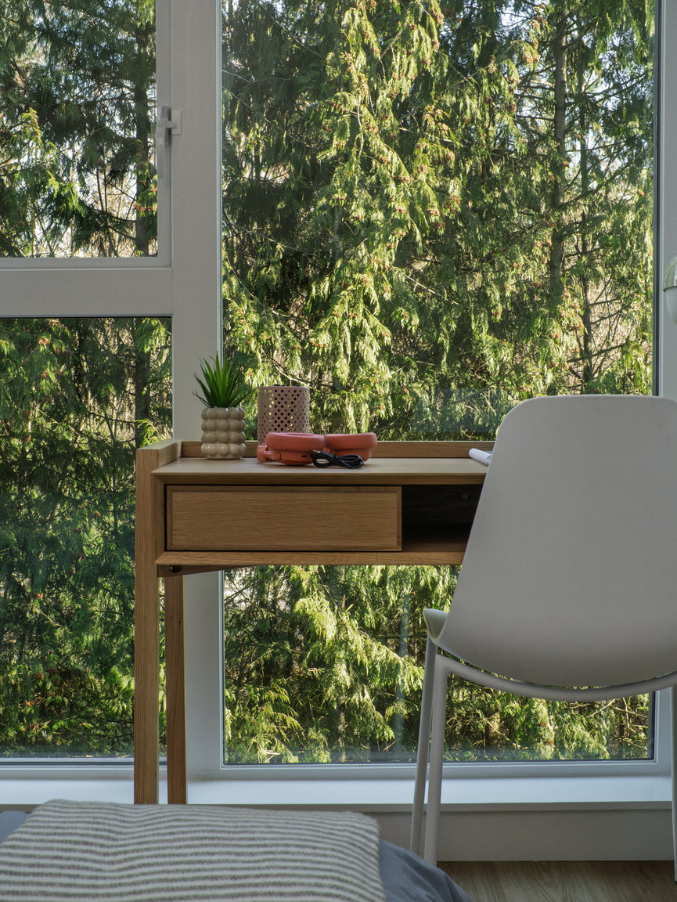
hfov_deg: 29.1
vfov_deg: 38.2
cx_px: 338
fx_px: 1303
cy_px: 451
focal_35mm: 50
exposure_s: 1/100
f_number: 11
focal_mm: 25
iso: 800
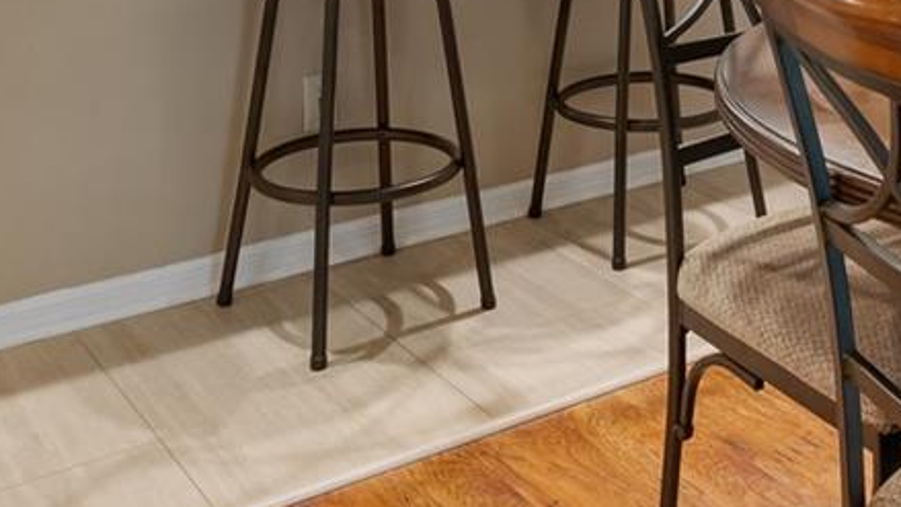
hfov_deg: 33.6
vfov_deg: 17.2
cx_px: 679
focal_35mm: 61
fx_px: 1457
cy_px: -319
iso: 400
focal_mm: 16
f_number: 7.1
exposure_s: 1/13
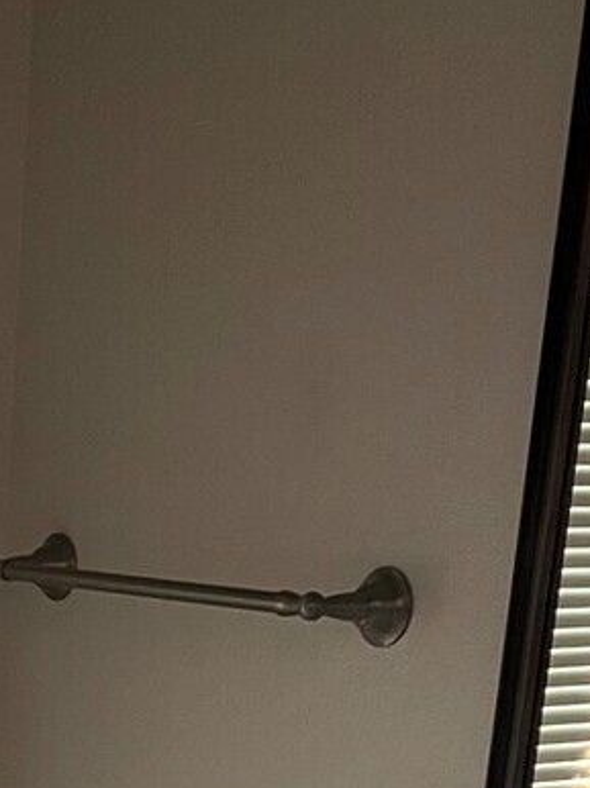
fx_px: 2207
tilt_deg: -19.0
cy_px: 1296
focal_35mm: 97
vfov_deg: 17.5
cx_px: -57
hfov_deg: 14.9
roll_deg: -3.1
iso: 320
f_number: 1.5
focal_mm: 5.7
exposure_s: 1/60
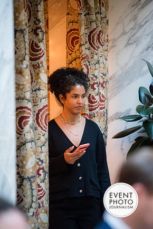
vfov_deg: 9.9
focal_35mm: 207
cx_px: 76
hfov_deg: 6.6
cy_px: 116
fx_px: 1320
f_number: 2.8
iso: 6400
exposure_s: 1/125
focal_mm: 200
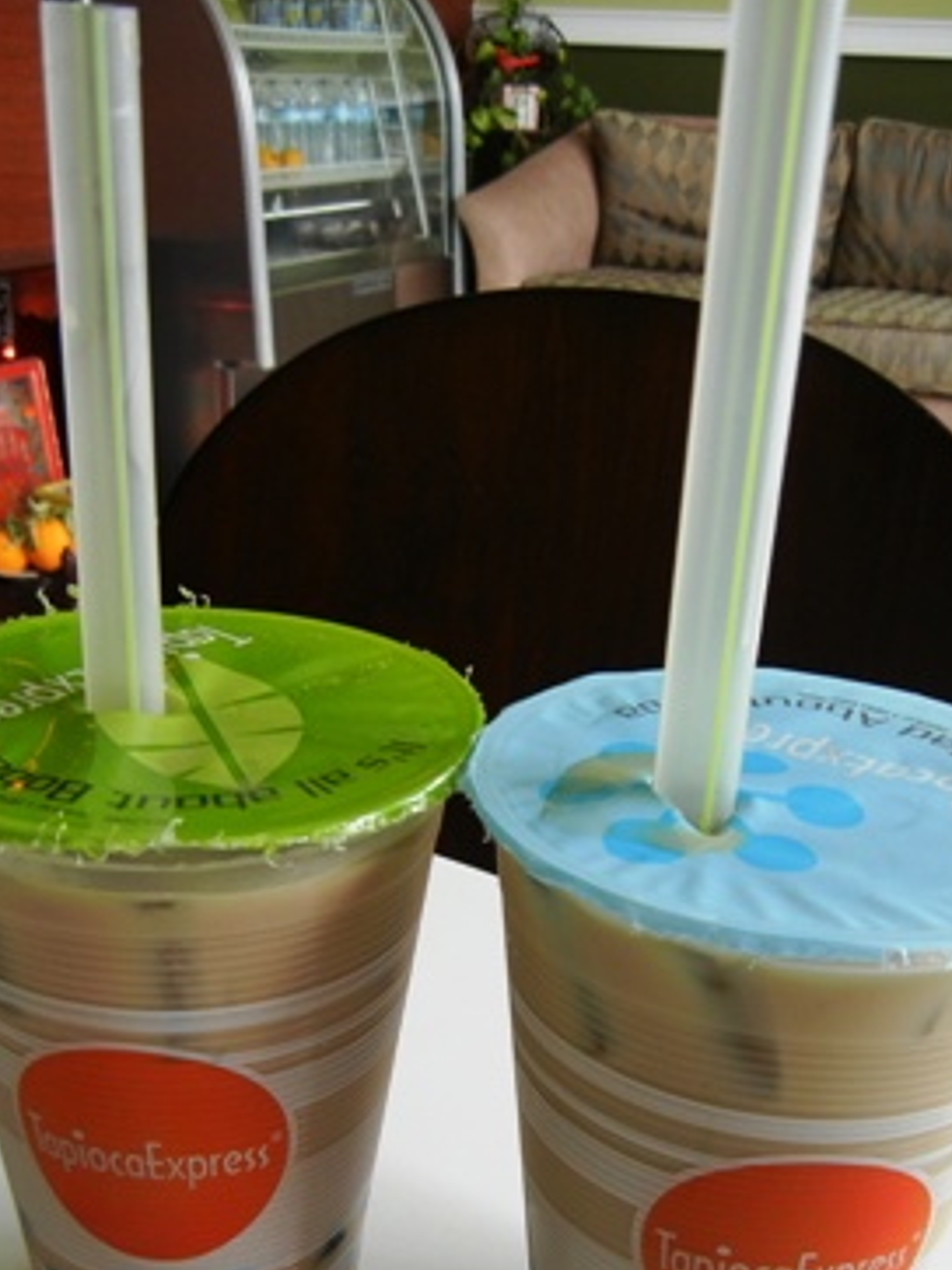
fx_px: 1578
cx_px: 444
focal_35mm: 43
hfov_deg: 33.6
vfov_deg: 43.1
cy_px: 878
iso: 160
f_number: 3.5
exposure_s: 1/142
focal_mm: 5.4
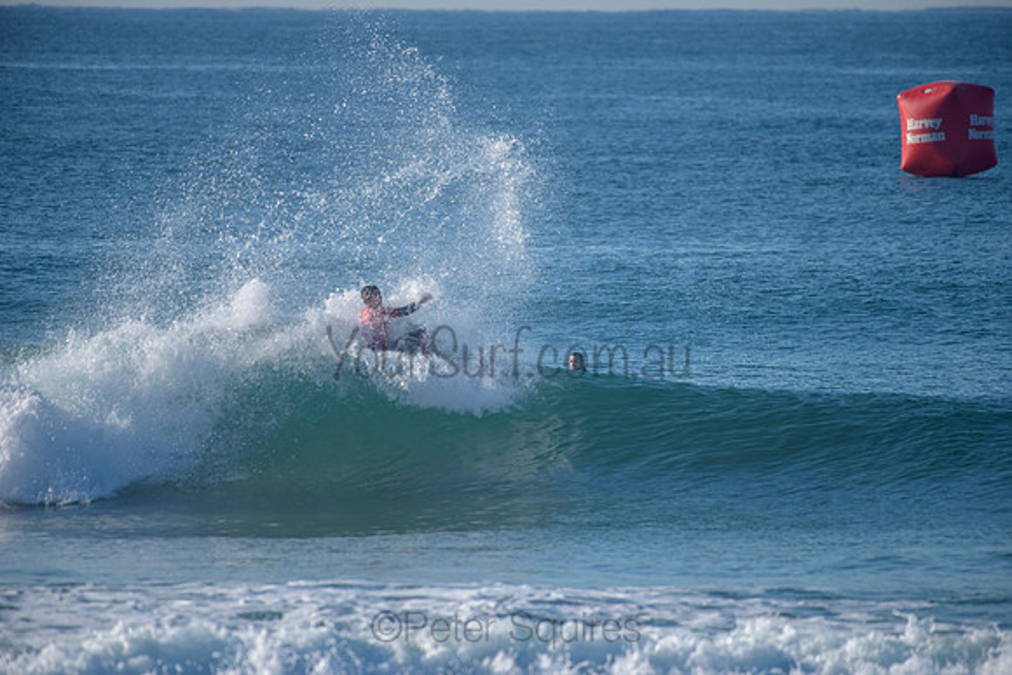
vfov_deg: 2.8
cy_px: 338
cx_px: 506
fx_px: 14058
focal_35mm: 500
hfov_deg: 4.1
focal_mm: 500
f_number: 5.6
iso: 220
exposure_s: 1/2000
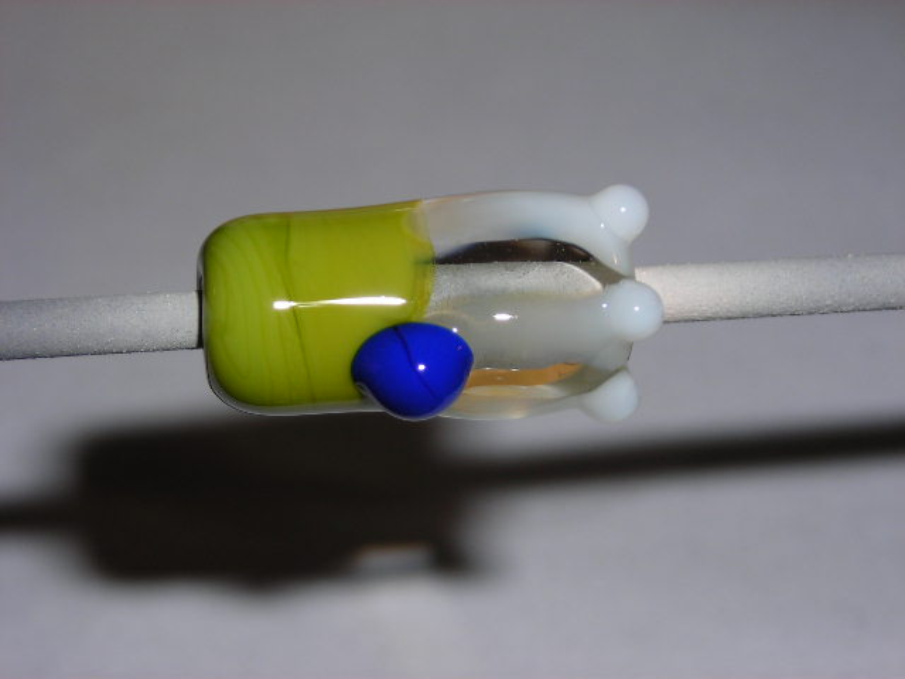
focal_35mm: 116
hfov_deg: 17.0
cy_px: 340
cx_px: 452
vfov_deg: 12.8
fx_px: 3033
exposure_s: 1/60.1
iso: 50
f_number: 10.6
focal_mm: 19.2
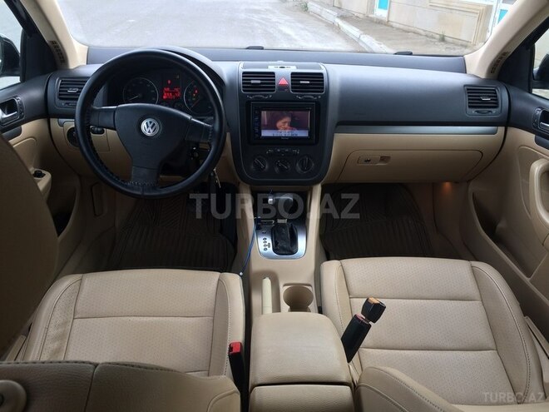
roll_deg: -2.3
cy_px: 206
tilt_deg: -28.5
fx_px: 460
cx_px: 274
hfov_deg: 61.7
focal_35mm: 29
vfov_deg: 48.2
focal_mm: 4.15
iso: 32
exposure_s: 1/100
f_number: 2.2
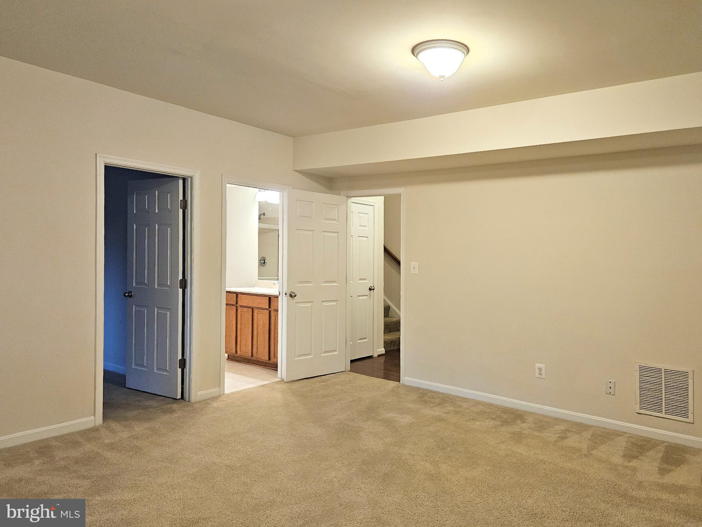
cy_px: 264
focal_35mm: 23
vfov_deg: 58.9
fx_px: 466
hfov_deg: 73.9
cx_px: 351
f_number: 1.8
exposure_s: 1/120
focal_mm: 5.4
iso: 500
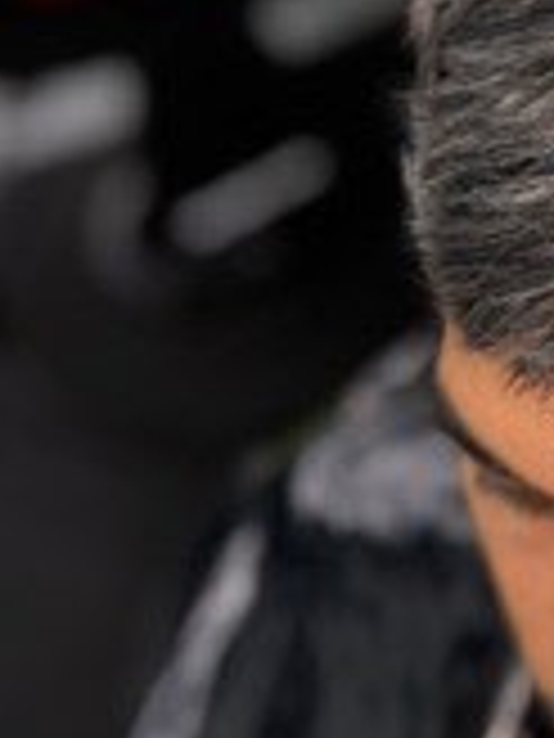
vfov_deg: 23.4
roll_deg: +10.6
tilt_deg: -37.6
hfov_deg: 17.1
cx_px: 804
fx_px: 1686
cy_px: -50
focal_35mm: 79
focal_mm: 6.76
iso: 100
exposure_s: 1/120
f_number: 1.78
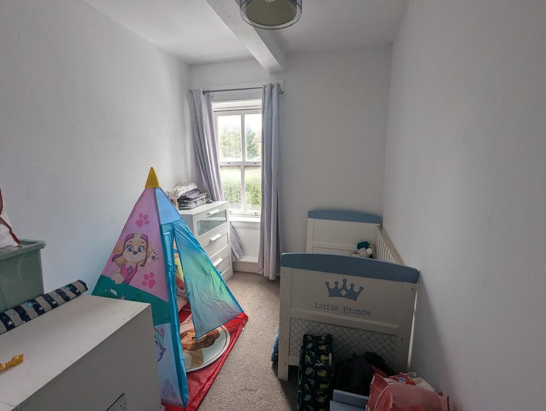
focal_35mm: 16
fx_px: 253
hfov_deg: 94.4
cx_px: 273
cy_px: 206
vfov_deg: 78.2
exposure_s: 1/44.5
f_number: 2.2
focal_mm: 2.35
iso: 136
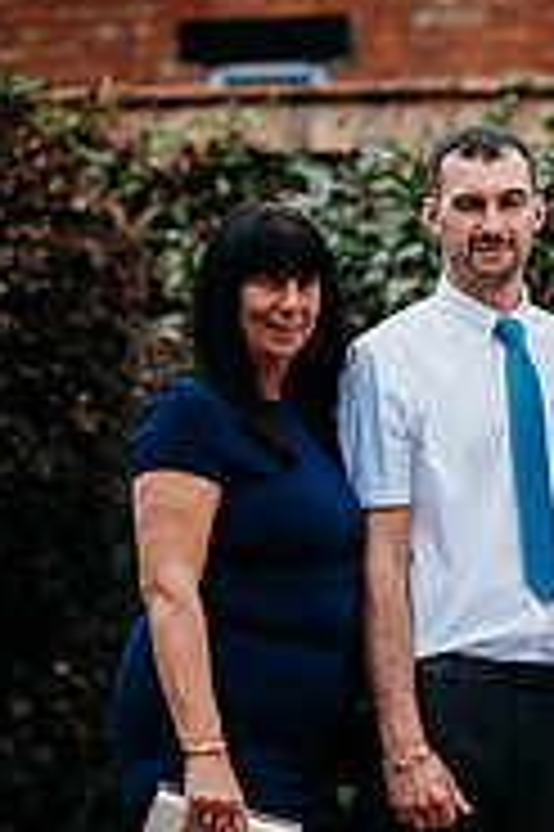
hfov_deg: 6.6
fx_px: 4787
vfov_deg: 9.9
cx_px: 651
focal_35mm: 207
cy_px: 765
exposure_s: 1/1600
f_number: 2.2
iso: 100
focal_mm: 85
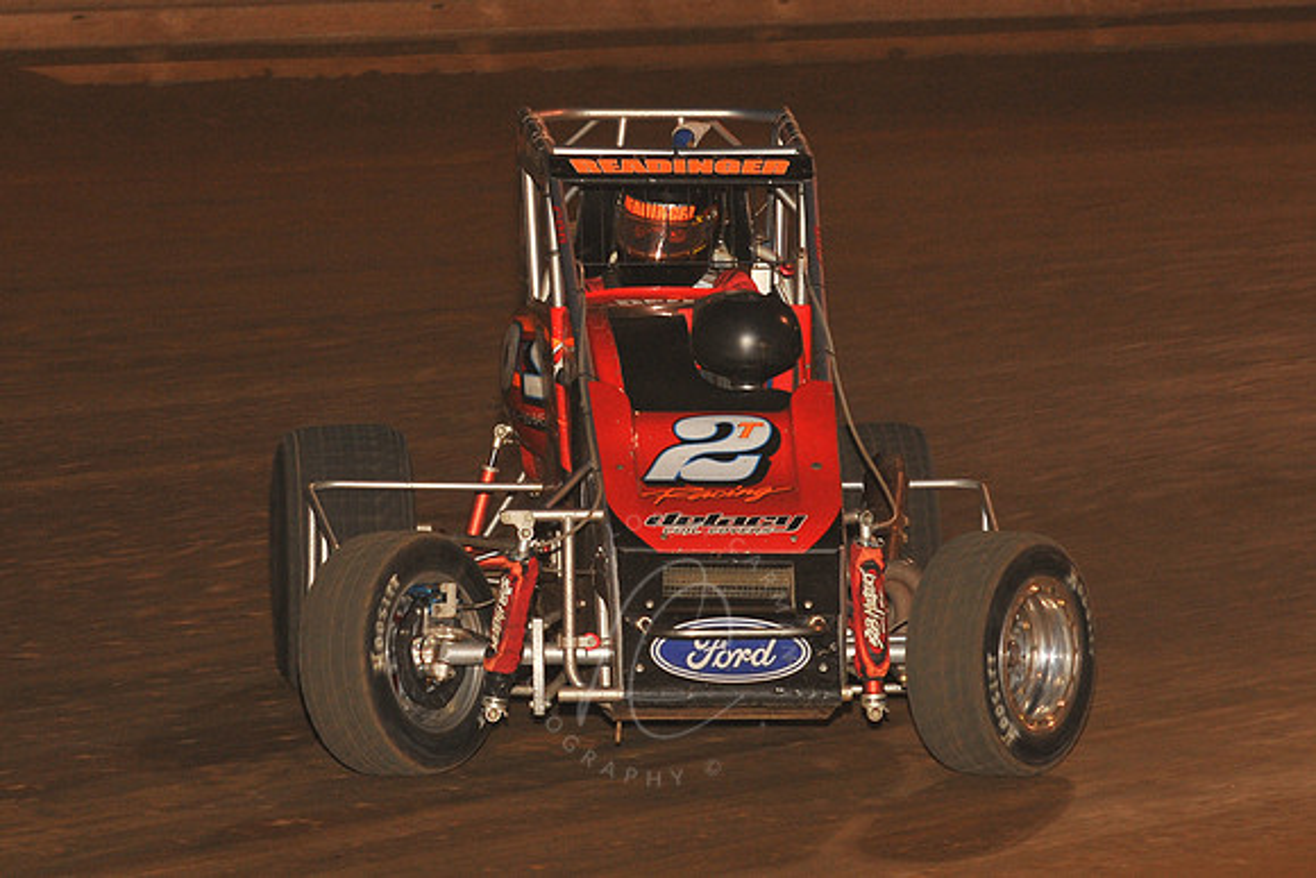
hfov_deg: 16.4
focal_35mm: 125
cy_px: 439
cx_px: 658
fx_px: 4570
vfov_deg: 11.0
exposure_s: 1/320
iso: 1000
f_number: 7.1
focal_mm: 125
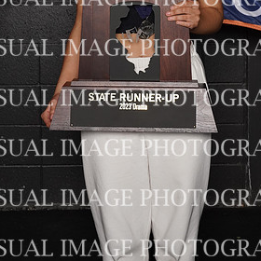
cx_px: 134
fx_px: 878
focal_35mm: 103
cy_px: 22
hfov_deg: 16.9
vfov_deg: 16.7
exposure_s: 1/125
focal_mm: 39
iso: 800
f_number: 8
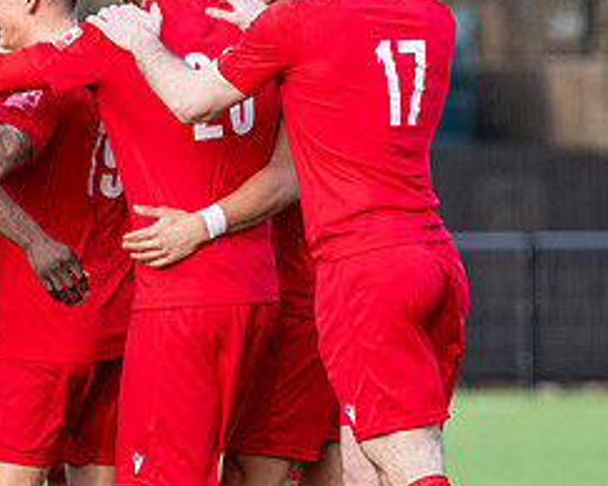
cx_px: 250
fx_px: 16164
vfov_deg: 1.7
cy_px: 318
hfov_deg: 2.2
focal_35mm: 899
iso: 400
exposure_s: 1/1000
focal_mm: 240
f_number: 4
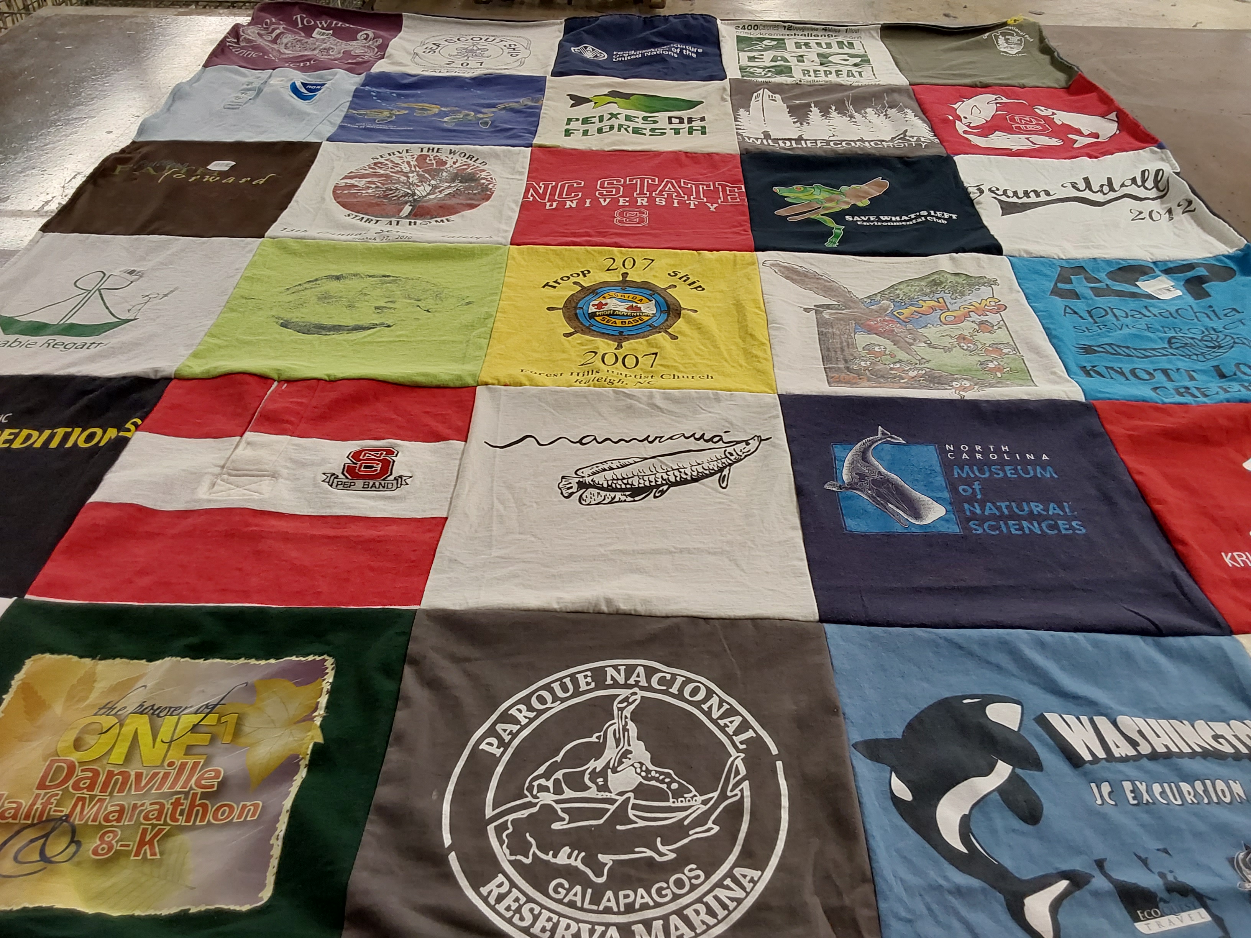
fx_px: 1012
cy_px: 469
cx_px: 626
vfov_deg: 49.7
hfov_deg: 63.4
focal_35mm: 28
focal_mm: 2.91
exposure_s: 1/60
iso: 80
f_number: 1.9
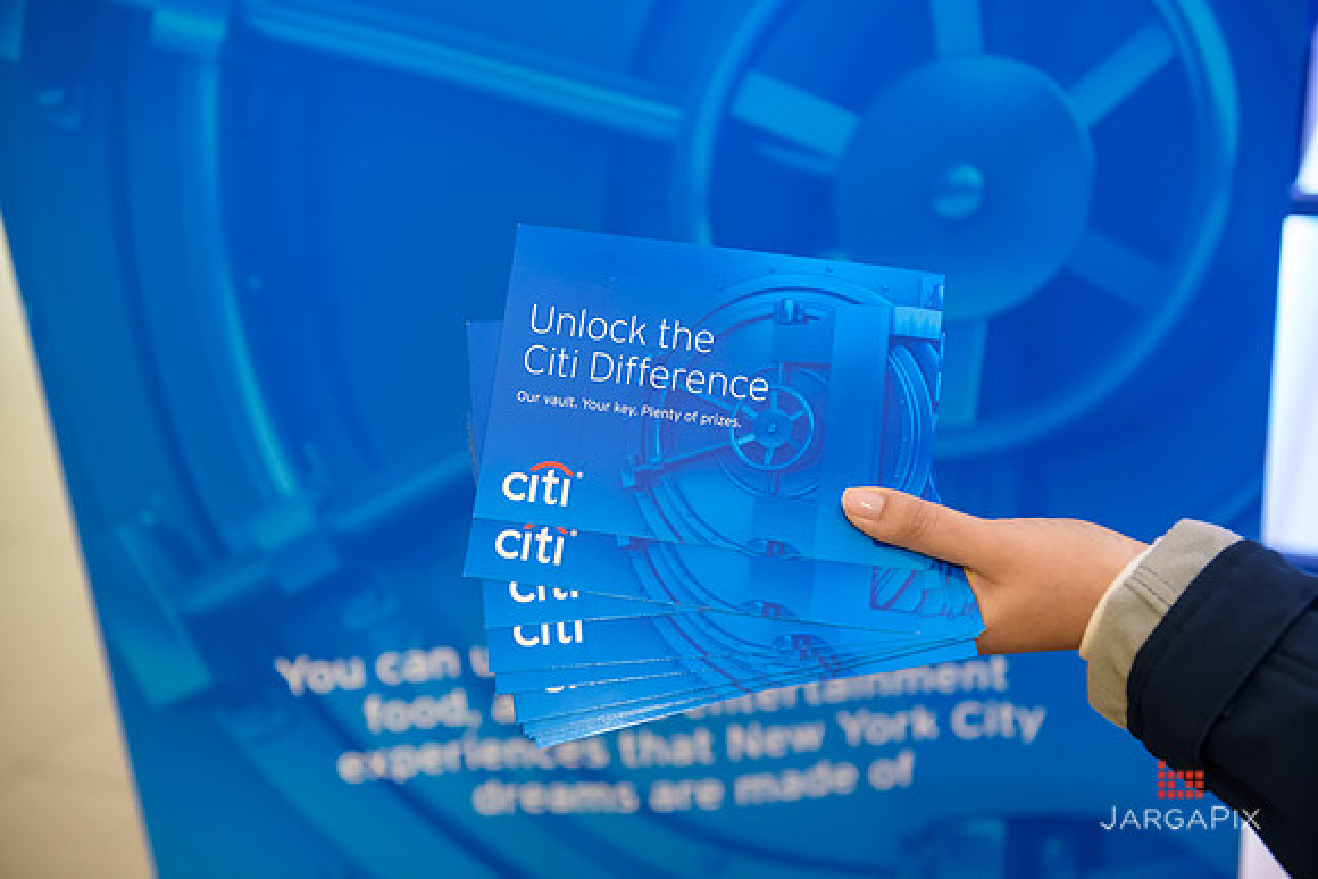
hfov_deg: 41.1
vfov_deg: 28.1
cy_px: 440
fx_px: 1758
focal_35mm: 48
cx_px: 659
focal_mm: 48
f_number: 3.2
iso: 1000
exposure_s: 1/100
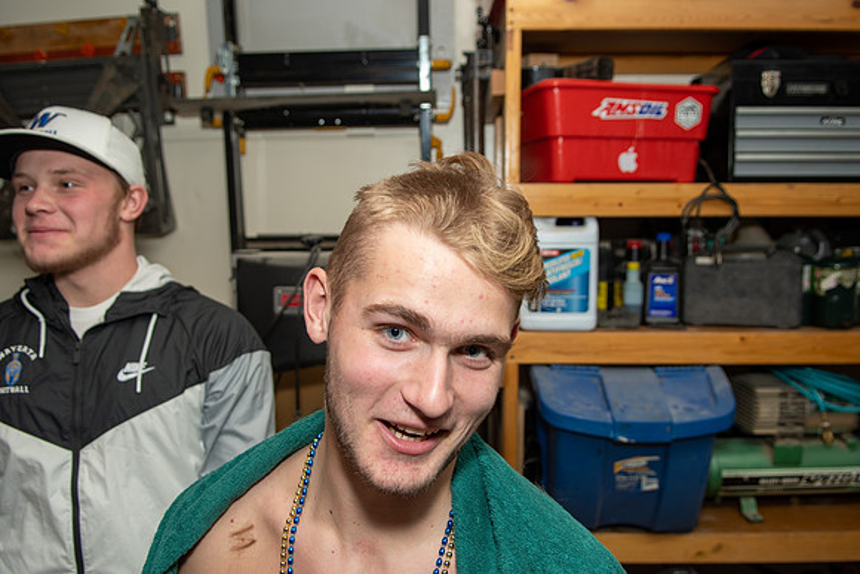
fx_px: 656
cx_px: 430
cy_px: 287
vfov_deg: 47.2
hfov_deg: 66.5
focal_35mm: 27
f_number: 2.8
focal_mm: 17
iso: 100
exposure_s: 1/200
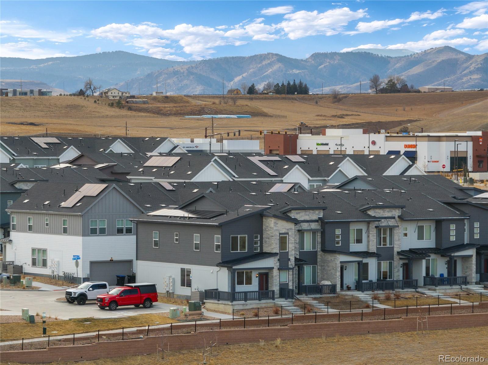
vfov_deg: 8.9
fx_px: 2339
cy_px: 182
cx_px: 244
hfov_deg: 11.9
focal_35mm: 166
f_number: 3.4
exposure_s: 1/500
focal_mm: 30.71
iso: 100
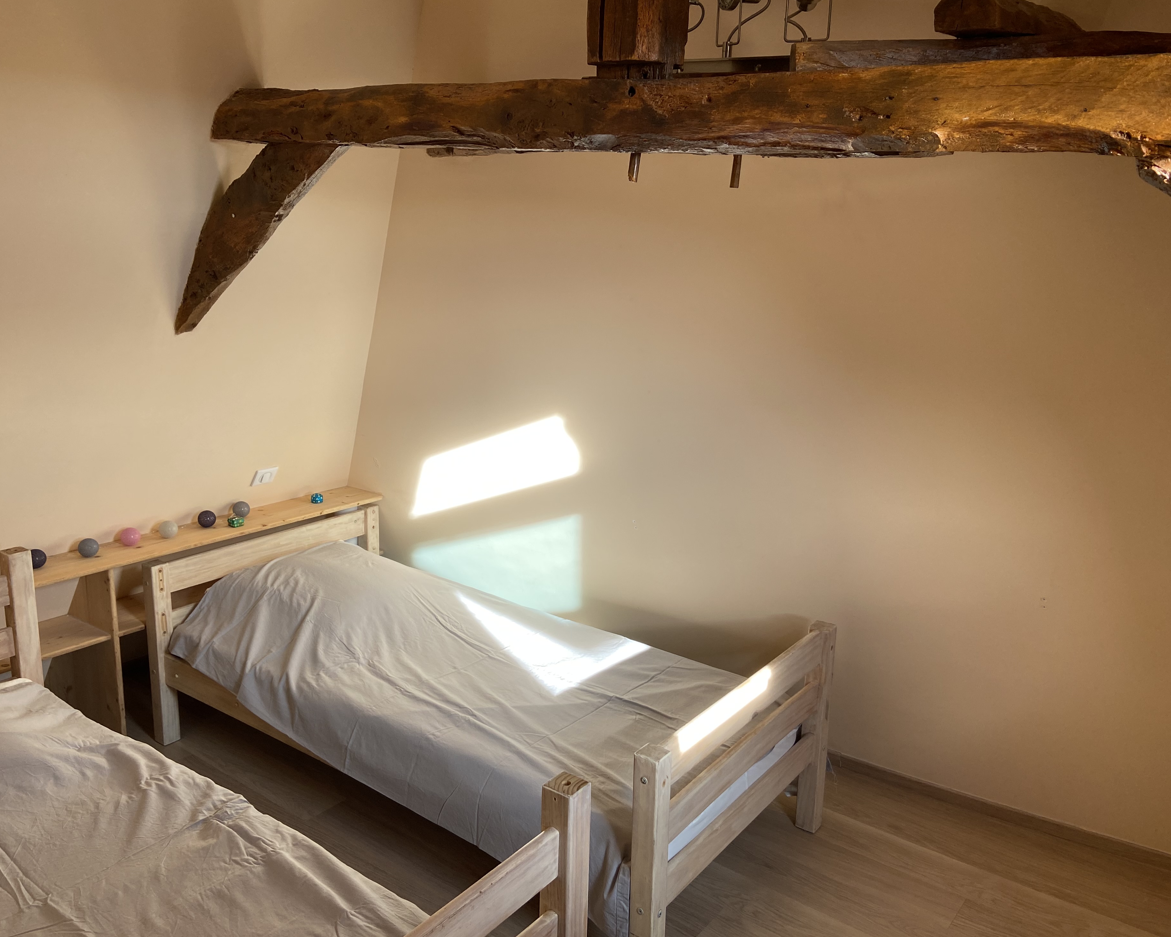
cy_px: 480
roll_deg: -1.0
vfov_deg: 51.5
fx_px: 971
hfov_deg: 62.2
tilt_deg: -13.7
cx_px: 561
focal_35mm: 28
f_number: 1.8
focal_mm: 4.25
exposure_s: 1/121
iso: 64
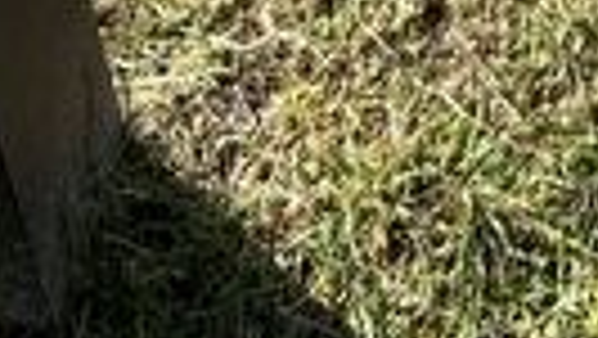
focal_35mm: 157
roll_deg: -1.3
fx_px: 2491
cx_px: 818
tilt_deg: -33.1
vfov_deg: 6.4
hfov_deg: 13.1
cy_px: -964
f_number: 1.78
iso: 80
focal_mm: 6.76
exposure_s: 1/2370
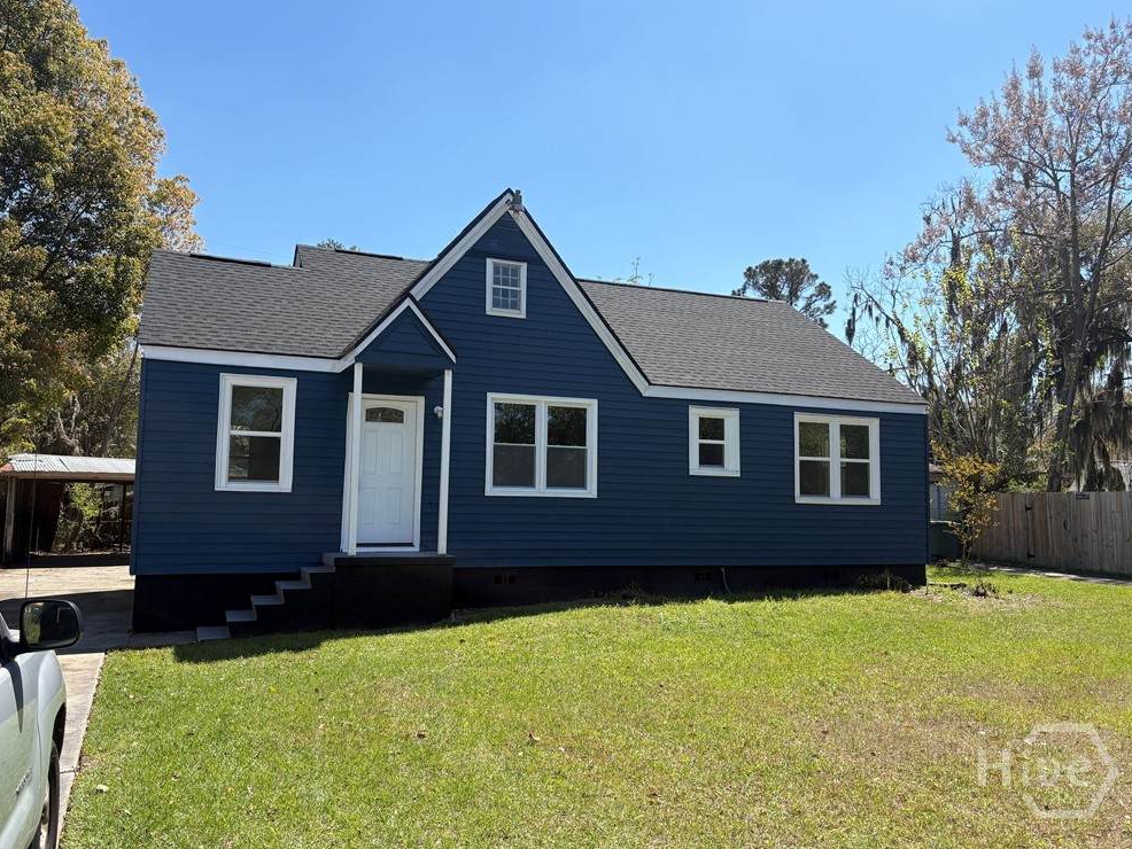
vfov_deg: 51.4
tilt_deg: +5.5
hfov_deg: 65.3
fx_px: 883
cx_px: 548
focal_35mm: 27
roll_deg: +0.2
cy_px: 419
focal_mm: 5.96
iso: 50
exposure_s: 1/2985
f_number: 1.6
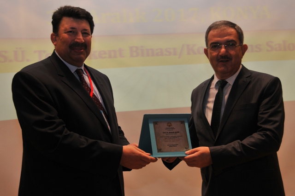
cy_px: 98
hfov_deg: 41.1
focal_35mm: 48
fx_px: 393
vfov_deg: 28.0
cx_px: 148
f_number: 5
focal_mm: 32
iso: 500
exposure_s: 1/60
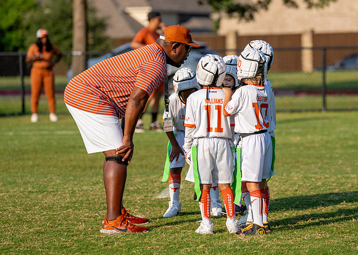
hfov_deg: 11.6
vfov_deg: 8.3
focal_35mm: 174
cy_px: 110
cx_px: 207
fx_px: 1766
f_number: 2.8
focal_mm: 132
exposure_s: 1/4000
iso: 250
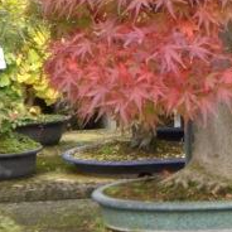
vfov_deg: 7.1
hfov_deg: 7.1
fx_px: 1865
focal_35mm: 246
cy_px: 23
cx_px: 218
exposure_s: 1/160
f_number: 5.2
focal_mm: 18.6
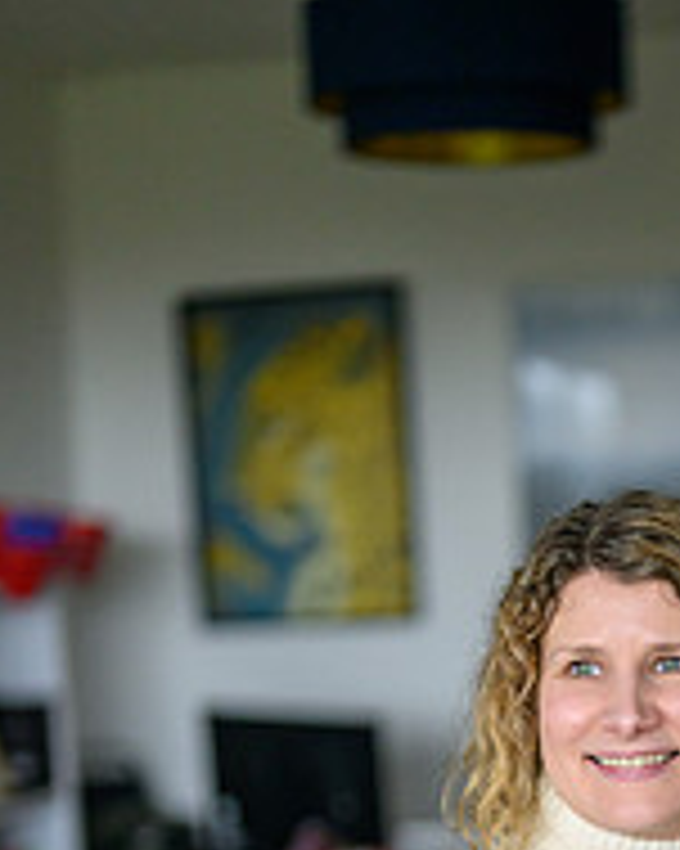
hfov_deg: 13.6
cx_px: 671
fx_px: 2820
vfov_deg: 16.5
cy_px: 1007
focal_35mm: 112
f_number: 1.2
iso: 1800
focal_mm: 50
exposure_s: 1/400
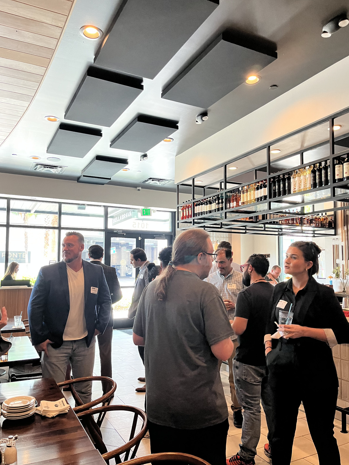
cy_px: 238
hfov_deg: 51.4
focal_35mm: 27
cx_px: 174
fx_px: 363
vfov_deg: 65.3
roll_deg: +0.5
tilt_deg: +3.1
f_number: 1.6
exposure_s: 1/60
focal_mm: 5.1
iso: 200
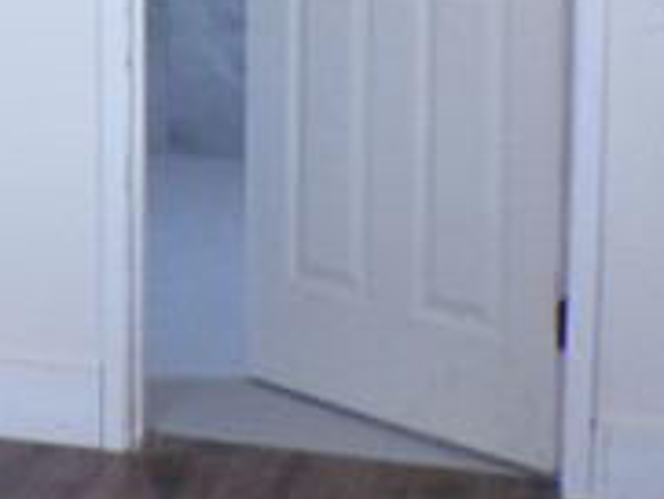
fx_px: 2610
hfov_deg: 13.3
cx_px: -444
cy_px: -81
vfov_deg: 10.7
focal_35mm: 136
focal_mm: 4.3
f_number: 3
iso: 200
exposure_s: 1/34
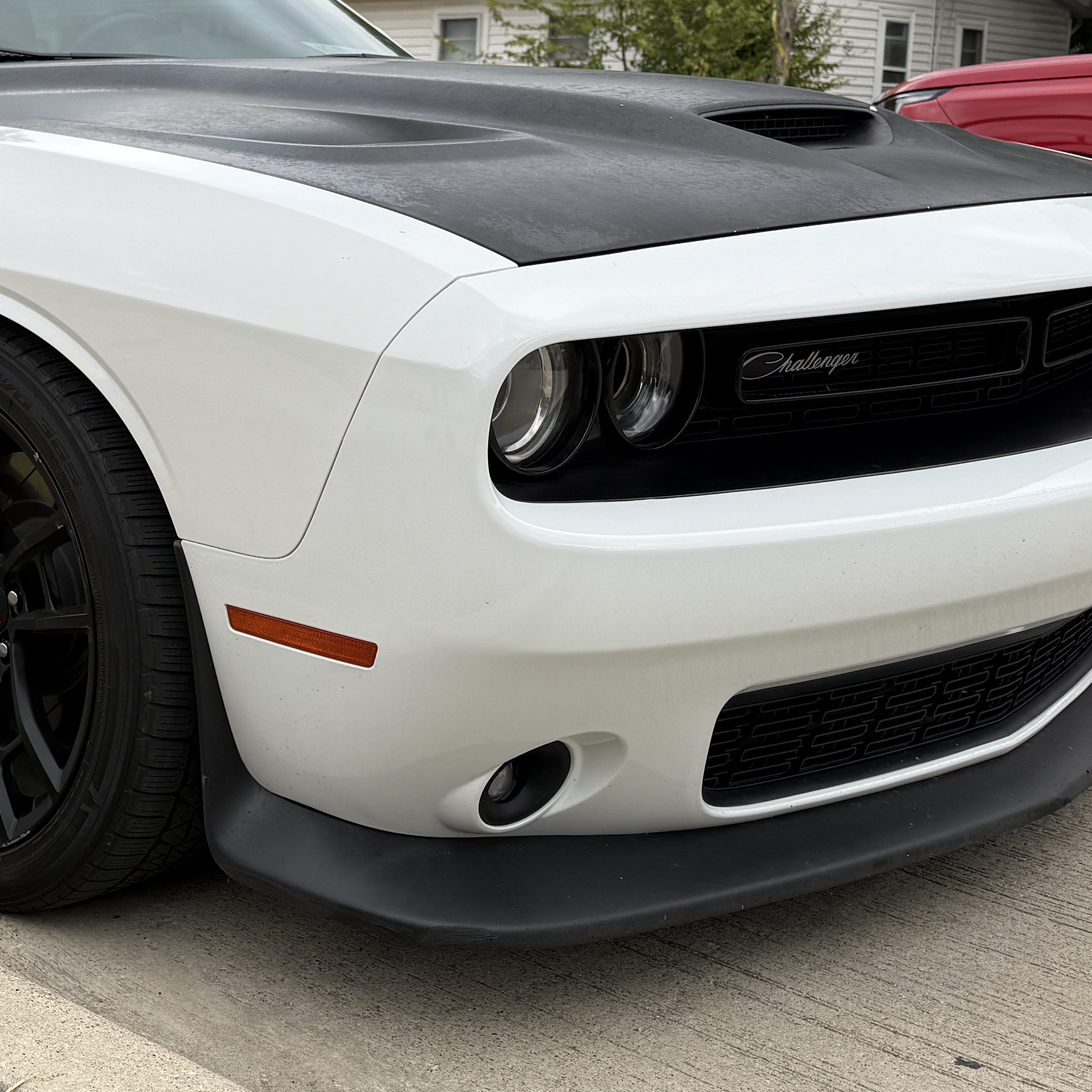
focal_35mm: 55
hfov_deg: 30.1
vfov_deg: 30.9
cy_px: 378
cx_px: 170
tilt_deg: -7.0
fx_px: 1963
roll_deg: -1.6
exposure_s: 1/1139
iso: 80
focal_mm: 6.76
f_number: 1.78
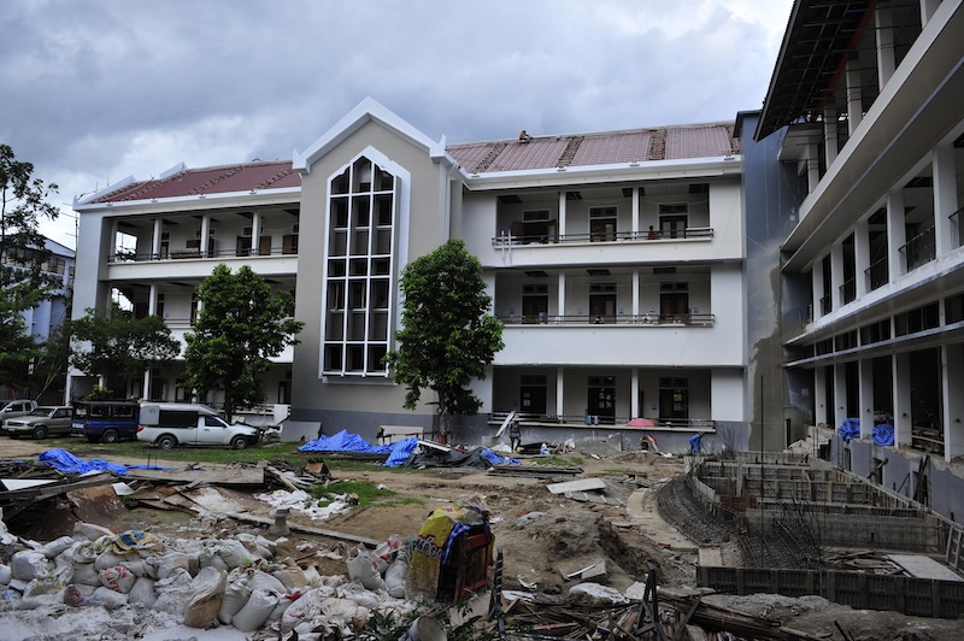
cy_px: 320
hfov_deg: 73.8
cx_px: 482
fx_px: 642
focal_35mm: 24
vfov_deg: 53.1
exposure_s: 1/3200
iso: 1000
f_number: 6.3
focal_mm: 24
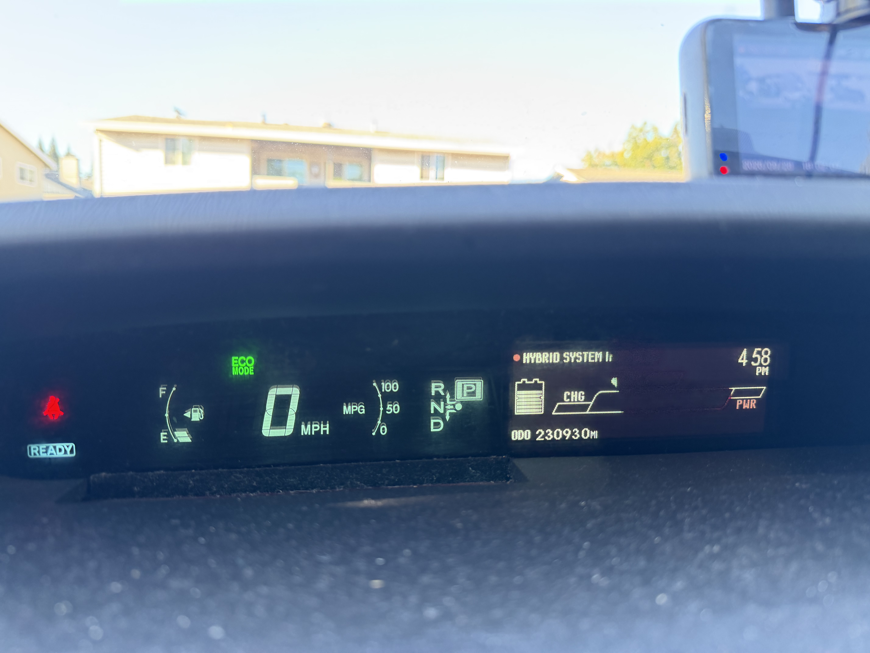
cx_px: 435
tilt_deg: -6.2
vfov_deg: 56.8
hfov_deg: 71.6
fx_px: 603
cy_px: 326
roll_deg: -2.4
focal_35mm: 24
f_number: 1.78
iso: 200
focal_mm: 6.76
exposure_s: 1/60
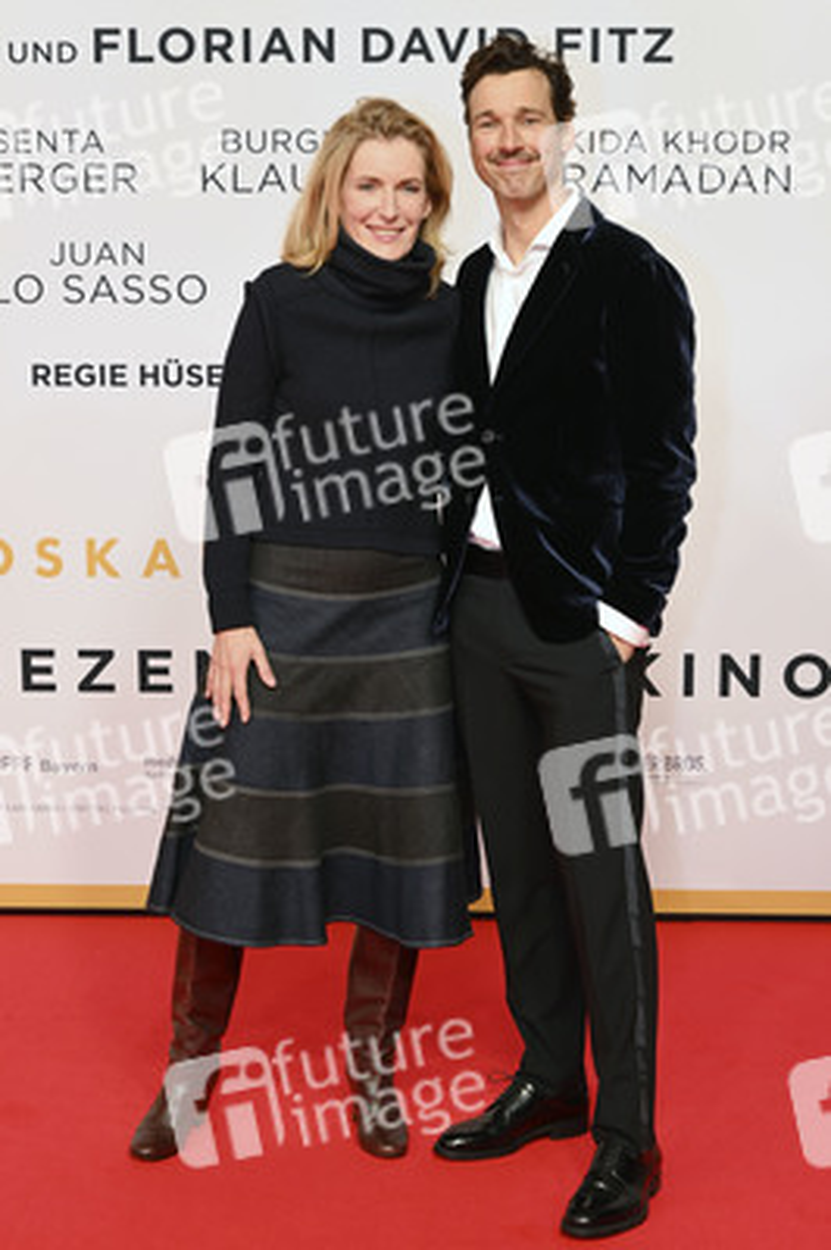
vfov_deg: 31.4
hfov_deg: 21.2
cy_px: 625
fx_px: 2220
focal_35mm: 64
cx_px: 416
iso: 640
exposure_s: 1/125
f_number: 5
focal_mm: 64
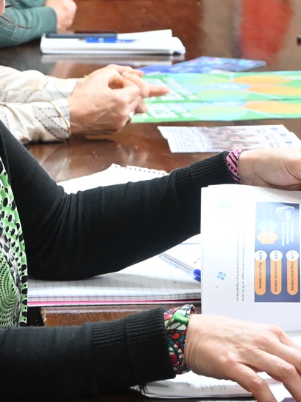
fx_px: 1802
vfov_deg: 12.7
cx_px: 159
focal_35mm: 155
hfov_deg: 9.6
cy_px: 224
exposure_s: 1/60
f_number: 5.6
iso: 5000
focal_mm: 39
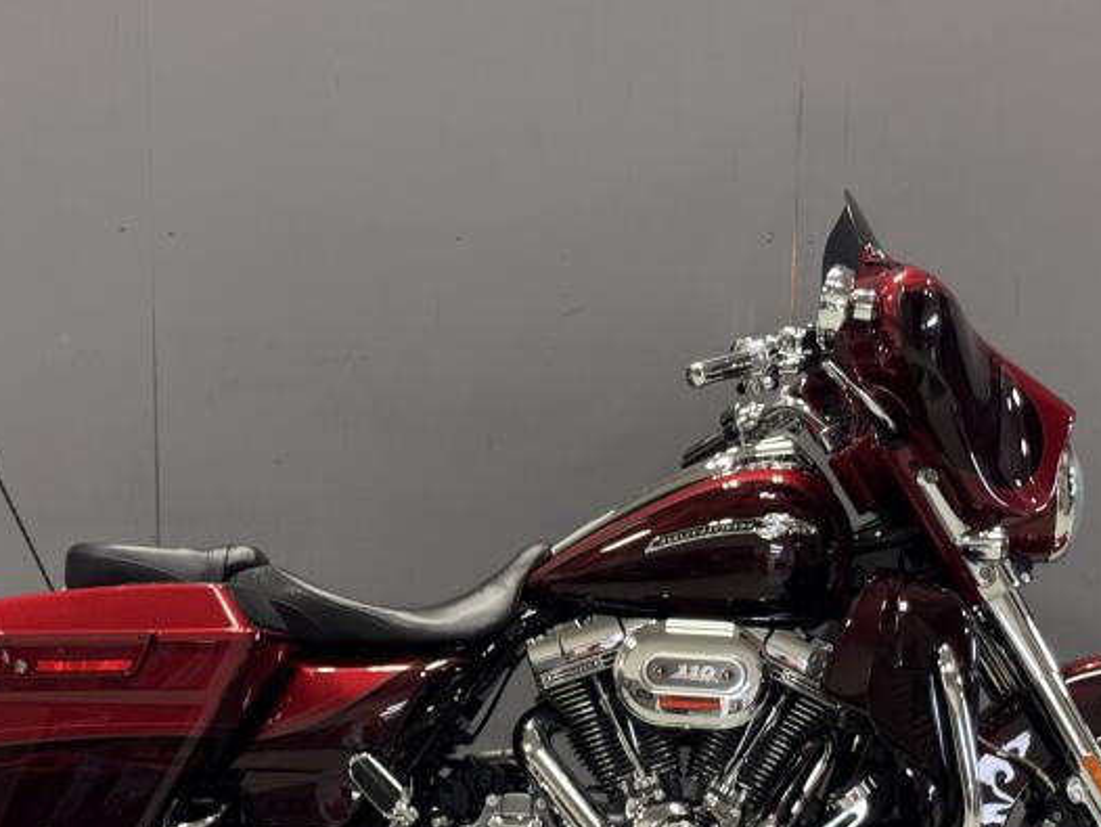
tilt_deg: -8.8
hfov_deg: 26.7
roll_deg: -1.3
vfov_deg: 20.0
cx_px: 590
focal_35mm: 73
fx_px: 2323
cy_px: 626
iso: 250
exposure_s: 1/60
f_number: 1.78
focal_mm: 6.76
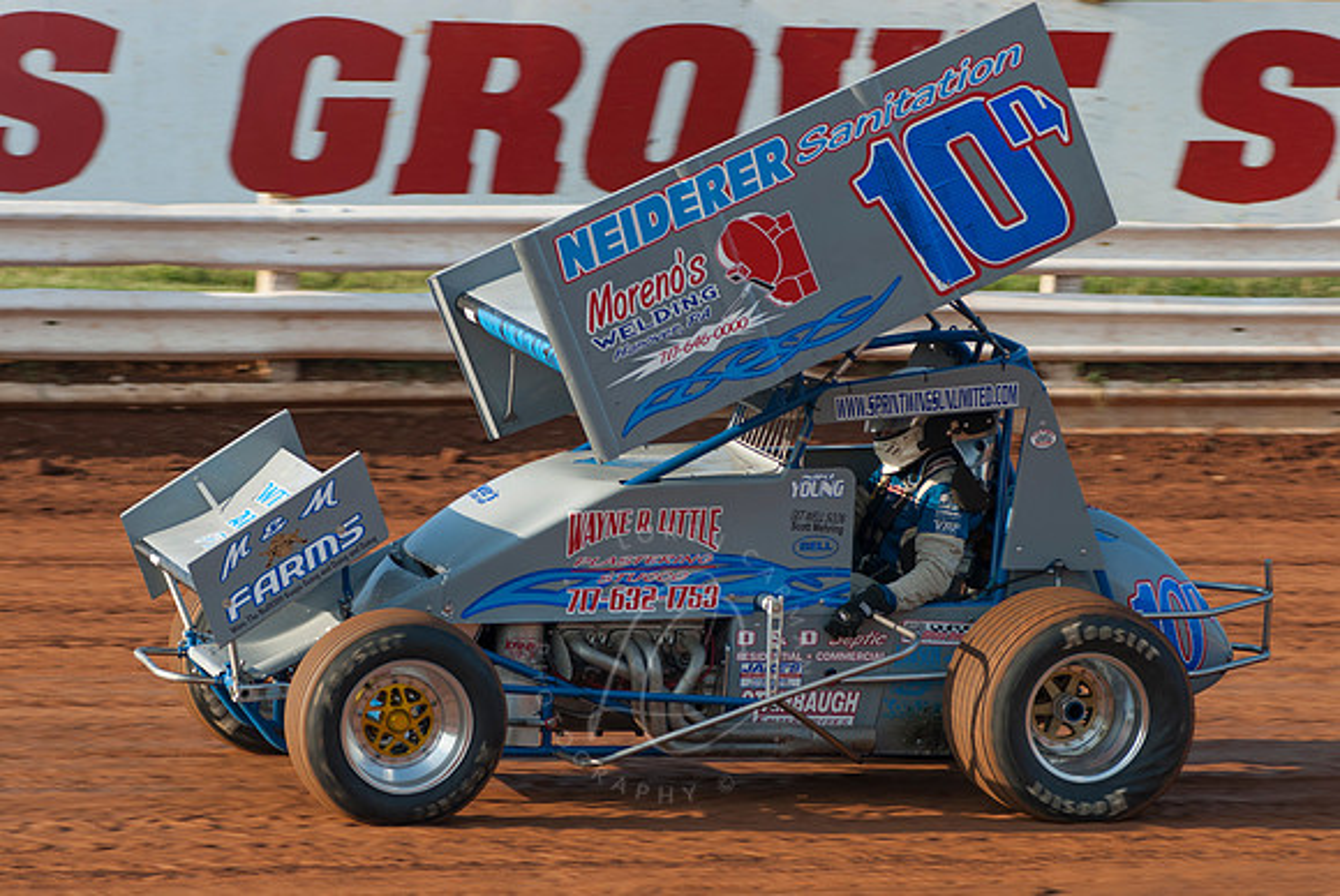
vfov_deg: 7.3
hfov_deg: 11.0
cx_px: 670
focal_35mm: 188
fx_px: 6986
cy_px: 448
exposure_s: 1/400
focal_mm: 125
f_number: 4
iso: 100
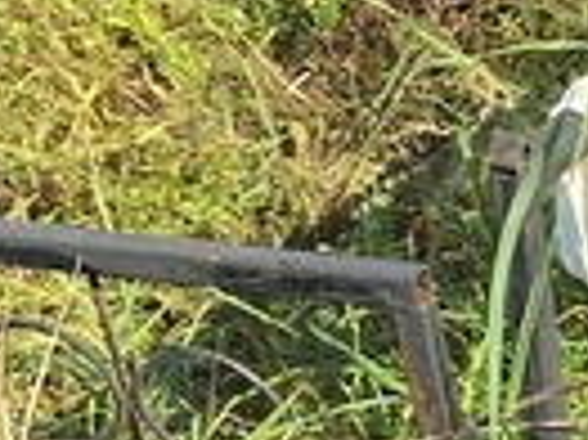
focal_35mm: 159
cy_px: 1113
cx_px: 1602
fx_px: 2698
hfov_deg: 10.1
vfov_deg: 8.4
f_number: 1.8
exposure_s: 1/1135
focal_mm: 4.25
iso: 32
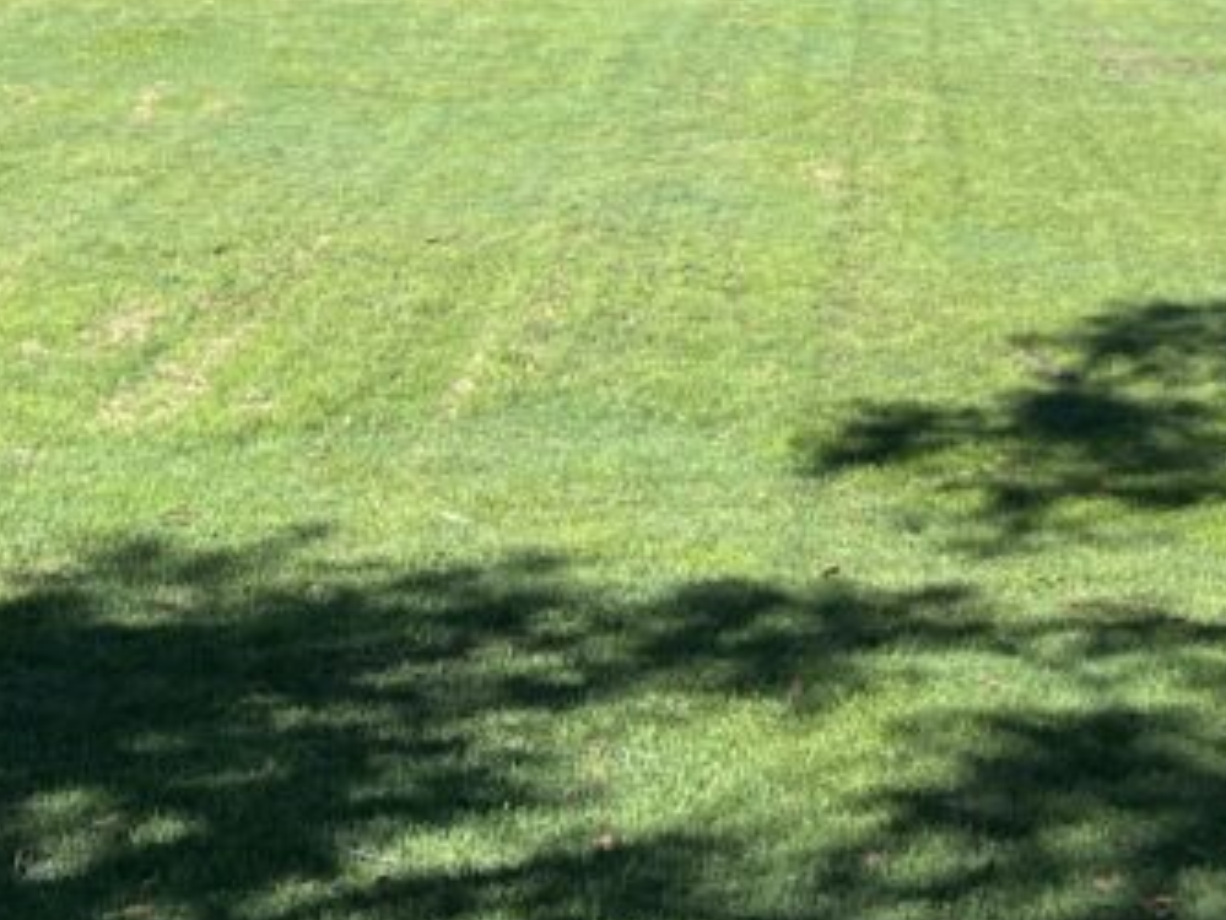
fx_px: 2834
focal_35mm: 80
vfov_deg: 18.0
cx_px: 272
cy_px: 26
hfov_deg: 24.1
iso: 50
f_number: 1.5
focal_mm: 5.7
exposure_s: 1/2513
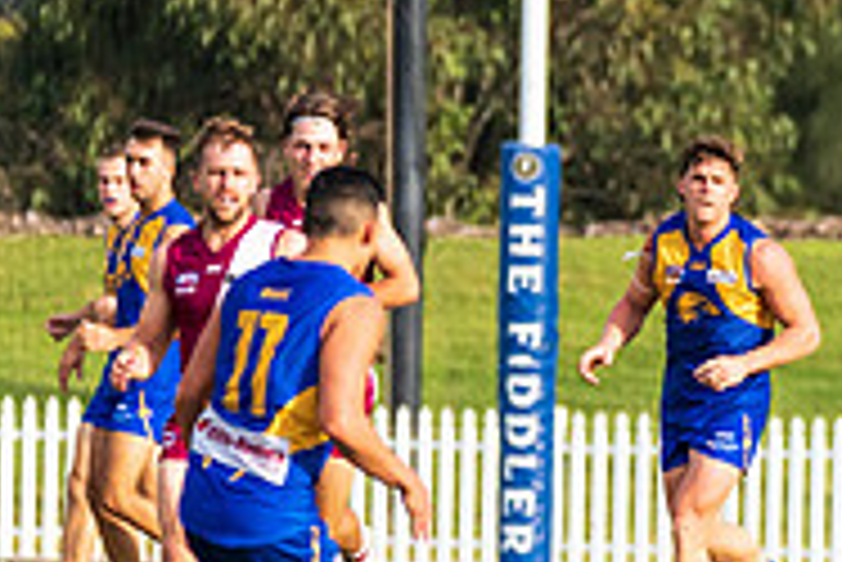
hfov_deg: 2.0
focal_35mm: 1039
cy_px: 255
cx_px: 883
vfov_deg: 1.3
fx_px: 24319
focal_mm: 280
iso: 800
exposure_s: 1/2500
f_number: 5.6
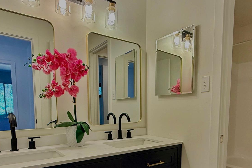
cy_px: 126
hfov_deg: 67.3
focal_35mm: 27
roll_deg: +0.1
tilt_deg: -3.3
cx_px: 133
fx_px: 189
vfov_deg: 46.2
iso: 125
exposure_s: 1/120
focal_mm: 2.22
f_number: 2.2
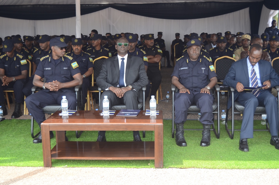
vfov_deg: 27.9
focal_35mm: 48
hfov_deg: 41.2
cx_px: 140
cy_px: 92
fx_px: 371
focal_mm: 32
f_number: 4.5
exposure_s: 1/80
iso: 125
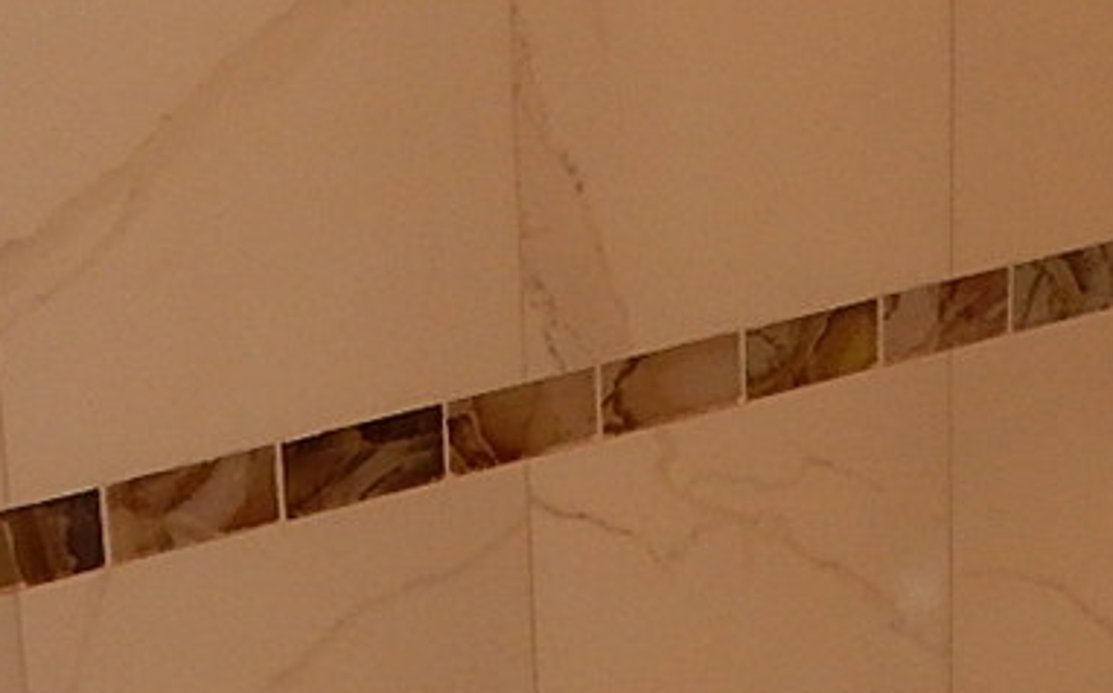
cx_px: 1081
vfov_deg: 12.9
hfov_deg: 20.2
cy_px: 3
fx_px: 3031
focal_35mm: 100
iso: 200
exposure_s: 1/30
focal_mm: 4.5
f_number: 3.4
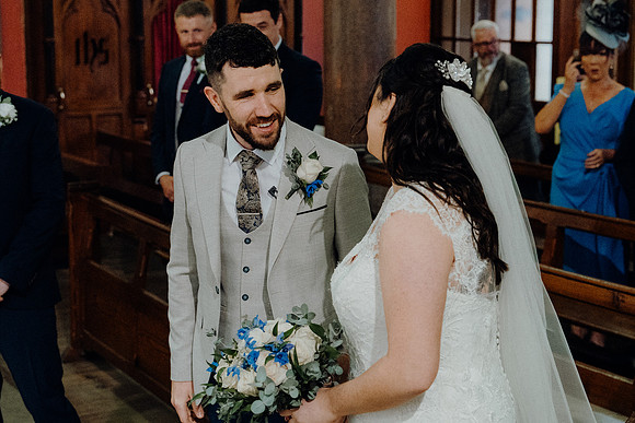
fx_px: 1182
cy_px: 212
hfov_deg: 30.1
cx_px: 318
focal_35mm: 67
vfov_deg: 20.3
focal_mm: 45
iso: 5000
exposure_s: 1/200
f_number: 3.5
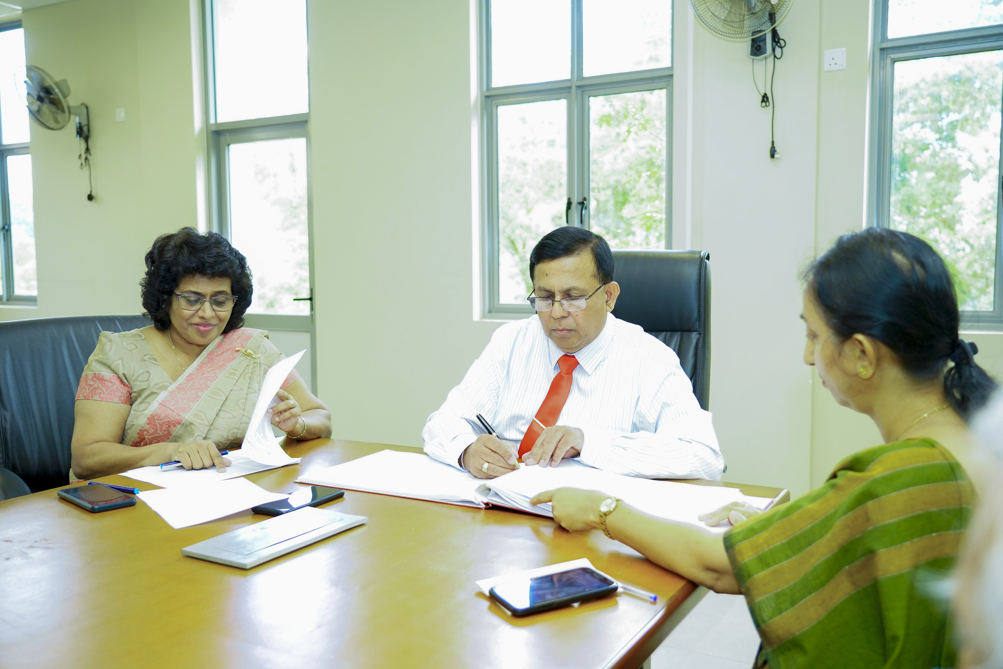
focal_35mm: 32
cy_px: 334
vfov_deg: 41.1
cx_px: 502
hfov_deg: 58.7
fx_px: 891
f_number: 4
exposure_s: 1/200
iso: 2000
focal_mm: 32
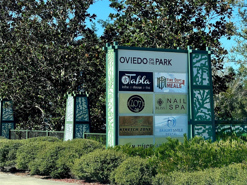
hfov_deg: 25.3
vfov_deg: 19.1
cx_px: 124
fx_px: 549
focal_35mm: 77
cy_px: 92
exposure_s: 1/224
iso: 32
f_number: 2.8
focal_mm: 9
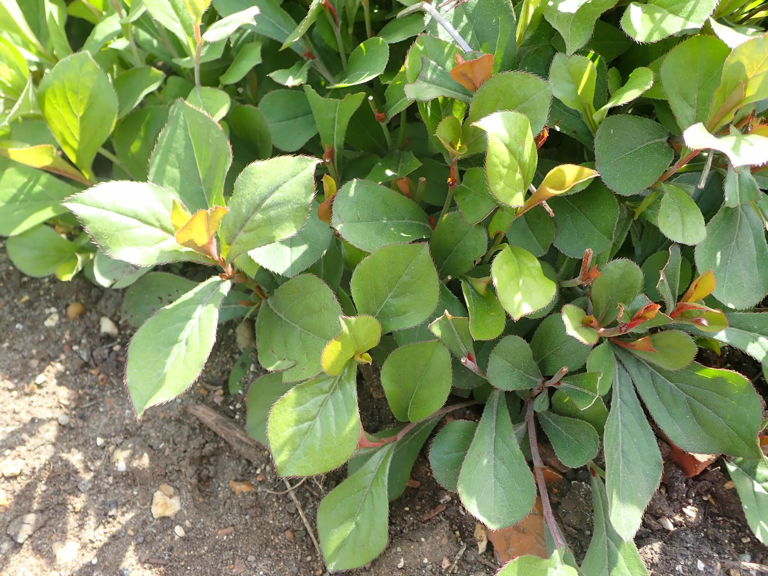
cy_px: 288
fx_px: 666
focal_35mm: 30
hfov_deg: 60.0
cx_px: 384
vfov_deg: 46.8
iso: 100
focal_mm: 5.5
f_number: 3.2
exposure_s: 1/160
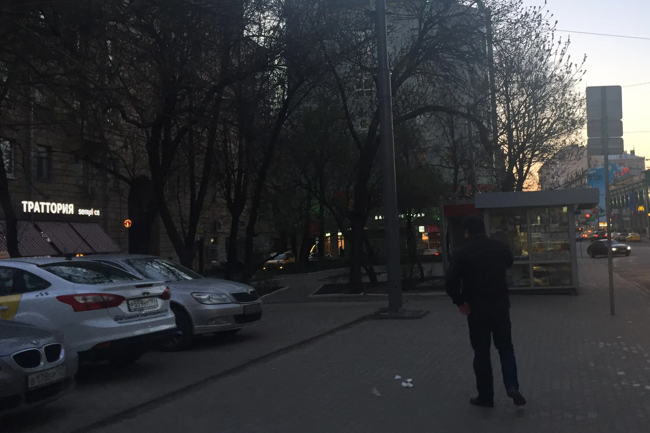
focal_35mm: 40
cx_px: 423
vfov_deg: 33.3
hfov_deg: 47.8
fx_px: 722
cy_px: 175
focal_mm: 4.15
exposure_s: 1/40
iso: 32
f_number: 2.2
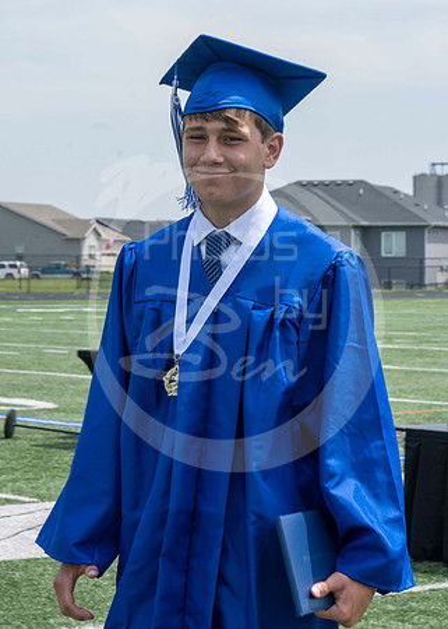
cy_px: 259
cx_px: 154
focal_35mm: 121
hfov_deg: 11.9
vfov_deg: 16.6
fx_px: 2156
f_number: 13
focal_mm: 70
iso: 200
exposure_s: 1/250
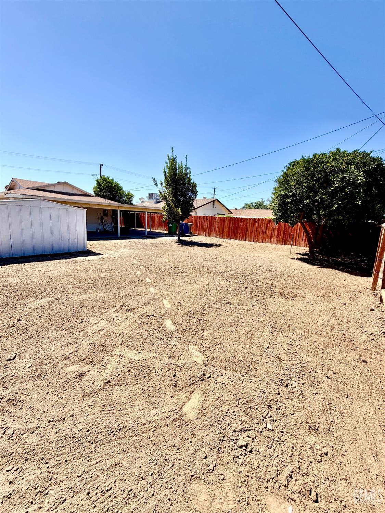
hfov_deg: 85.7
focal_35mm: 14
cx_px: 192
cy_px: 256
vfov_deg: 102.0
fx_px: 208
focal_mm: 2.22
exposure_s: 1/770
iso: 25
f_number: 2.2
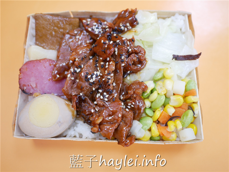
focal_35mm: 30
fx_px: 198
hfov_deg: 60.0
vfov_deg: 46.8
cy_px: 86
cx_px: 114
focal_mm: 15
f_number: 1.7
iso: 250
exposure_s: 1/60
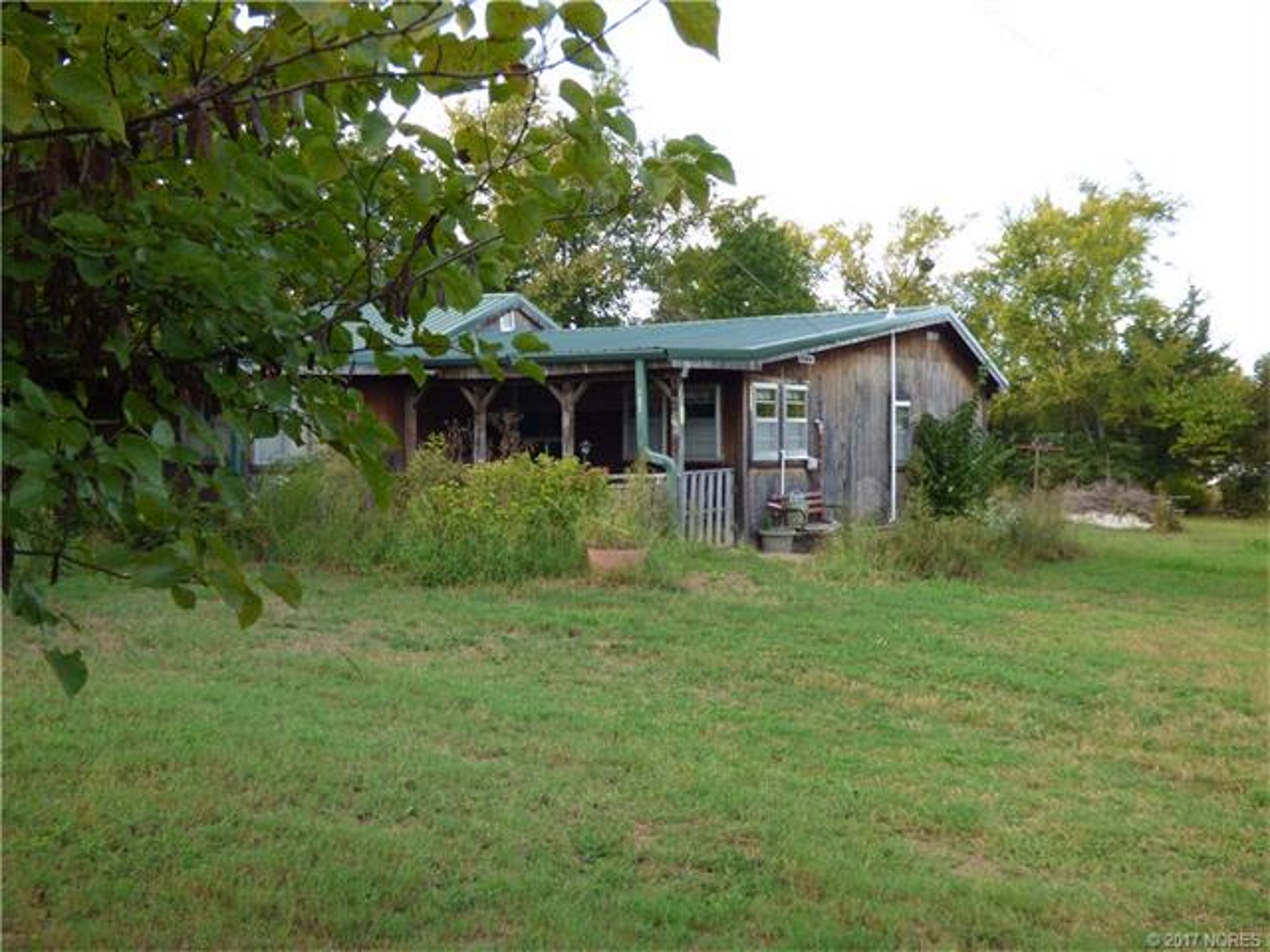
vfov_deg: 36.8
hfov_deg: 47.9
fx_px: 1431
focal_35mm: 39
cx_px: 635
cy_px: 476
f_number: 3.6
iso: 100
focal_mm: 7.07
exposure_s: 1/100
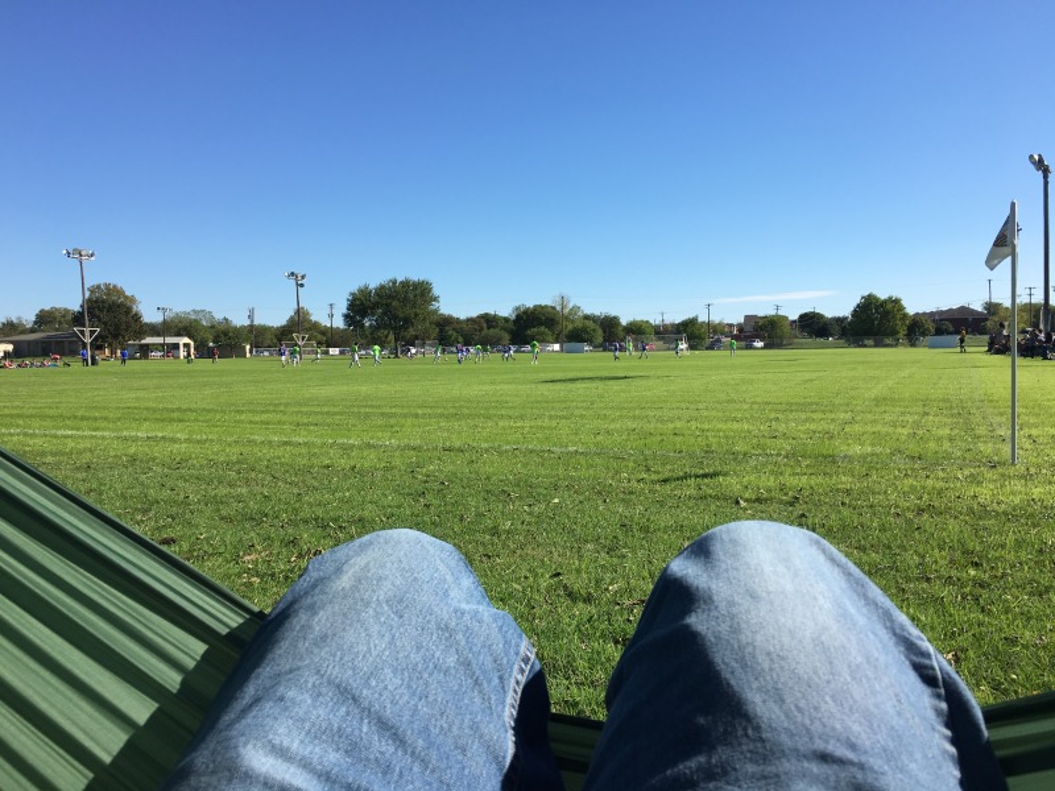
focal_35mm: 29
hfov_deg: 61.7
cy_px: 396
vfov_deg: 48.2
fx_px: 884
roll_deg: +0.8
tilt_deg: -2.5
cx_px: 528
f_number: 2.2
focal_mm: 4.15
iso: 25
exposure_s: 1/1538
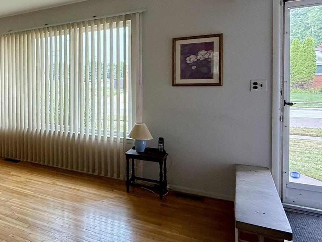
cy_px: 91
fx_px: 288
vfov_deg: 45.1
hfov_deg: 47.6
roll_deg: +1.1
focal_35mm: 31
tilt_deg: -0.8
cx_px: -5
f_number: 2.2
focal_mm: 2.22
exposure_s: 1/99
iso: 250
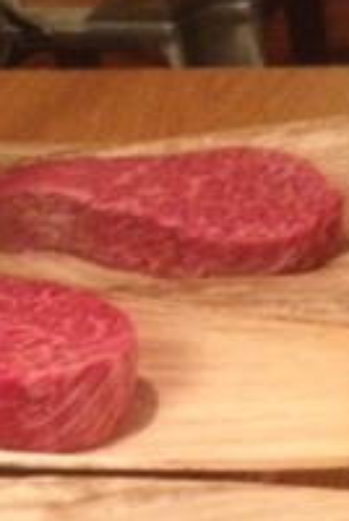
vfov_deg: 18.5
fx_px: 1579
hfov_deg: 12.5
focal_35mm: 109
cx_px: 36
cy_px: 456
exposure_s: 1/20
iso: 400
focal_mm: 4.28
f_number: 2.4
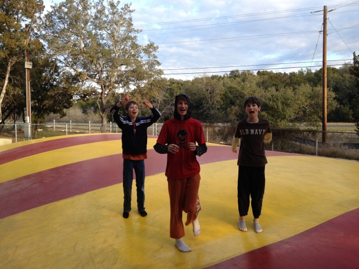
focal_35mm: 36
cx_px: 175
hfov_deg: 51.3
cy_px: 135
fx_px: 373
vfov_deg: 39.7
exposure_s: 1/283
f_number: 2.4
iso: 50
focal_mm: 4.28
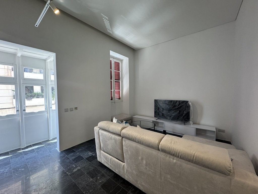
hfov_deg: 102.1
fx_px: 104
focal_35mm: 14
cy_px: 97
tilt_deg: -3.5
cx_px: 129
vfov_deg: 85.7
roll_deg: -1.0
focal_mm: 2.22
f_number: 2.2
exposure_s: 1/100
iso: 160
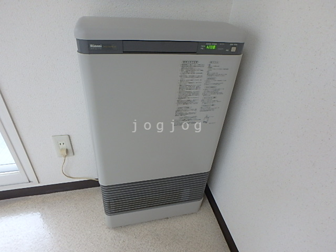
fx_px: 204
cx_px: 168
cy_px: 126
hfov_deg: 79.0
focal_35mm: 21
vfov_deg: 63.4
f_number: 3.5
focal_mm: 3.7
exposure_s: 1/30
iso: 250
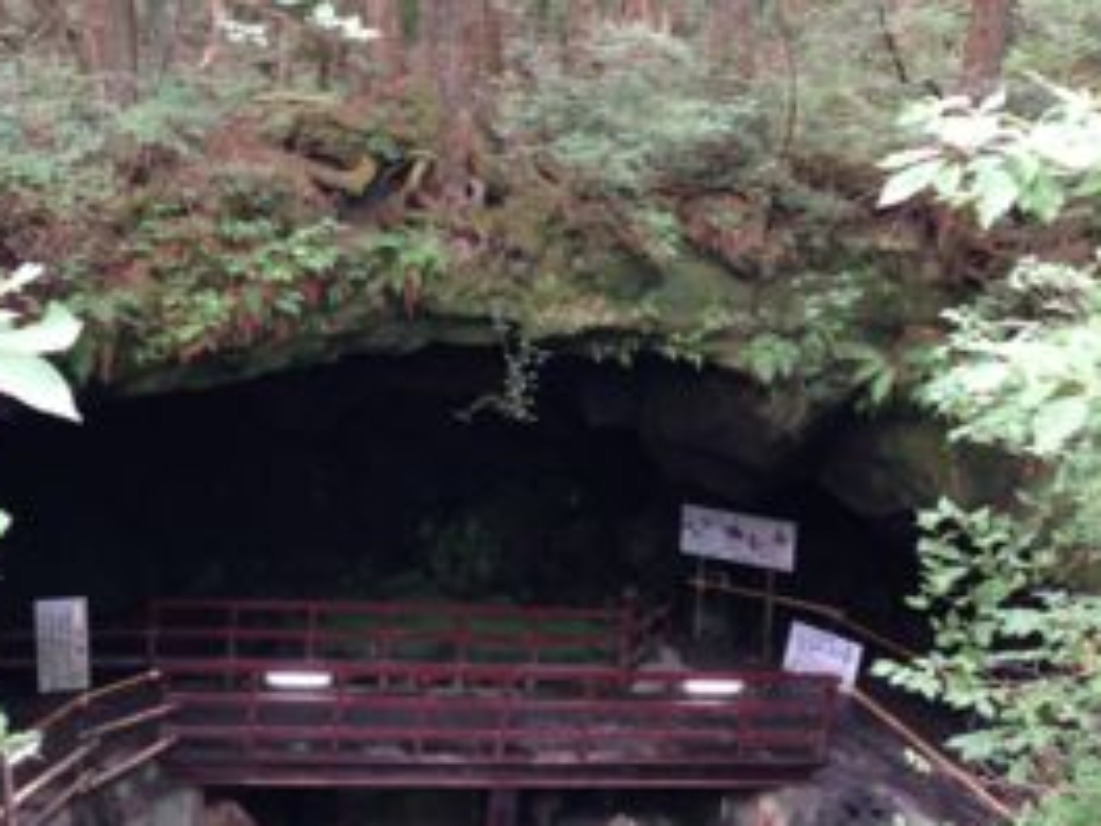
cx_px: 438
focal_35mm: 50
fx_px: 1590
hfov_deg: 38.0
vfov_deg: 29.1
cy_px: 421
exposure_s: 1/20
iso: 80
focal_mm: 4.12
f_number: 2.4
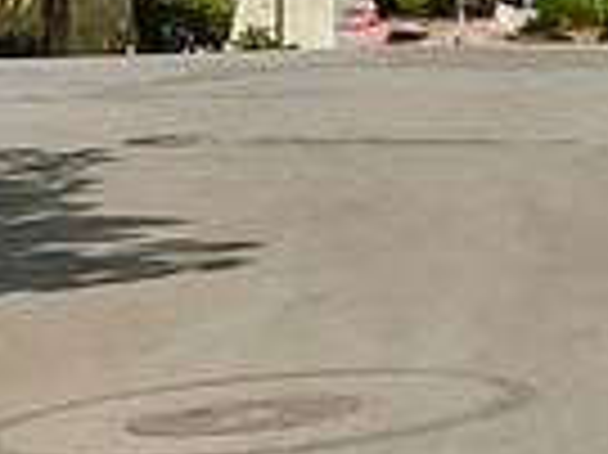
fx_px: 3861
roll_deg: +0.3
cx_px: 1112
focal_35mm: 220
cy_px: -108
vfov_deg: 6.7
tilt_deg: +3.0
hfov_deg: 8.6
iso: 20
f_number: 1.8
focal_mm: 3
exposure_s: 1/3534
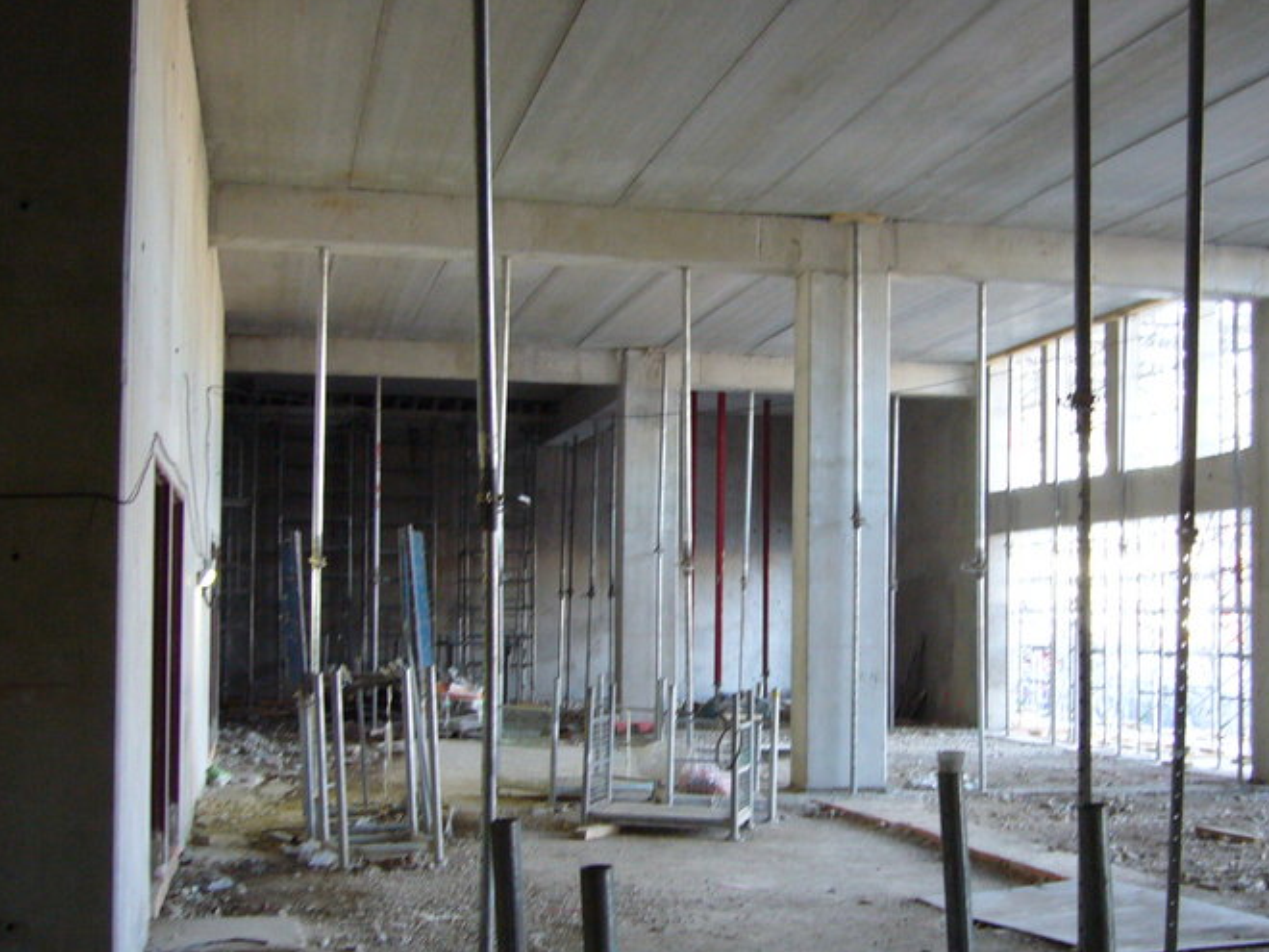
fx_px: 1943
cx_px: 854
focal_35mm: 53
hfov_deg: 35.8
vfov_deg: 27.5
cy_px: 552
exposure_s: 1/15
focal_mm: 5.8
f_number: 2.8
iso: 160
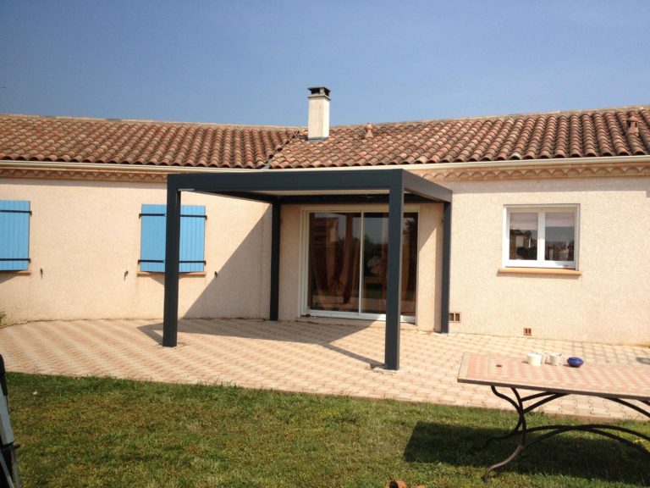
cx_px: 325
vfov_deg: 40.7
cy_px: 244
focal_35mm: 35
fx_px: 657
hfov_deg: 52.6
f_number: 2.4
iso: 50
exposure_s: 1/1623
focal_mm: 4.28
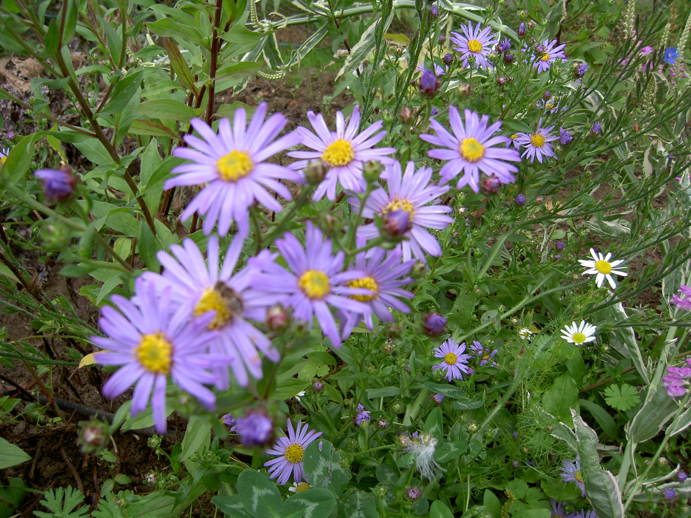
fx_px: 679
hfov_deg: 54.0
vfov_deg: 41.8
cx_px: 346
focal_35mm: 34
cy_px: 259
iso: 50
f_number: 2.8
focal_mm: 5.6
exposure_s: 1/80
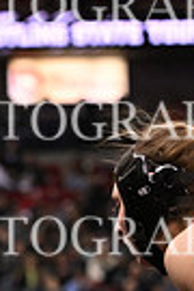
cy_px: 526
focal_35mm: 382
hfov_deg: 3.6
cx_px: -130
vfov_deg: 5.3
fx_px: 3088
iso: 4000
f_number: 3.2
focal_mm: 89
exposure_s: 1/1000
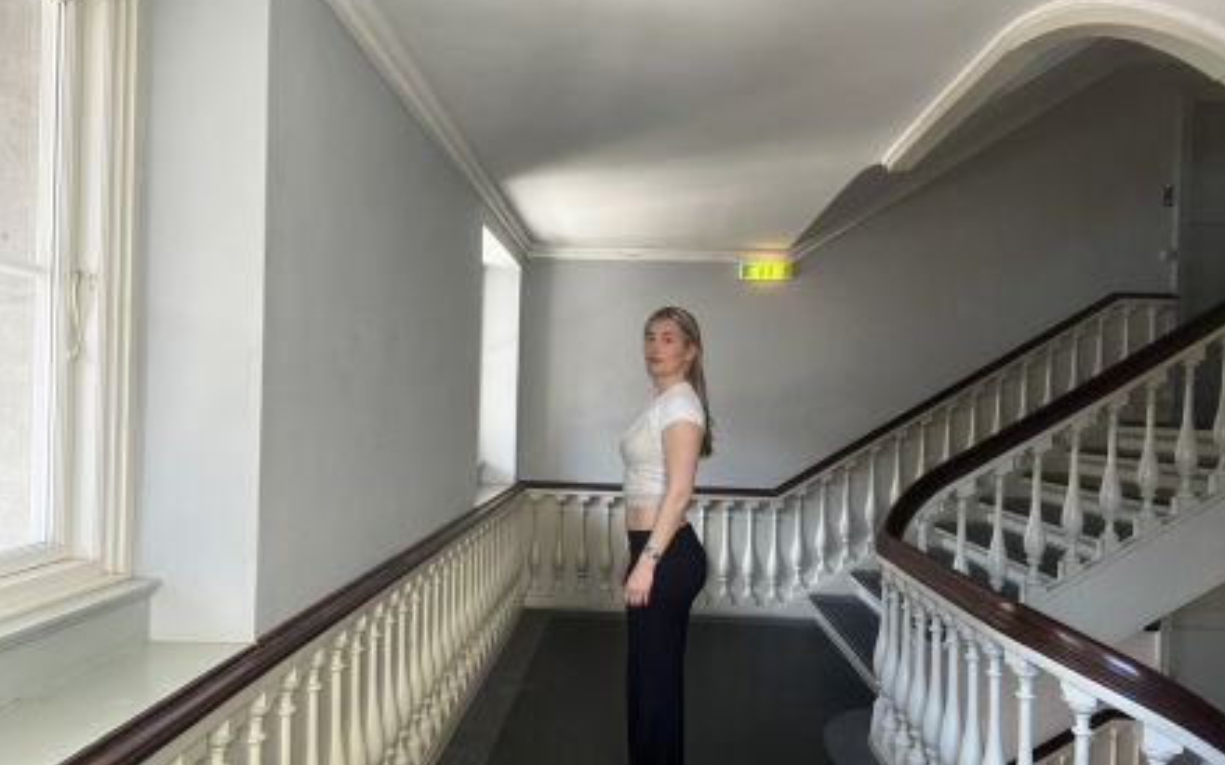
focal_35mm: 25
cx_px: 603
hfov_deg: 72.6
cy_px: 409
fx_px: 834
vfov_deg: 49.2
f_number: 2.2
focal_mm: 2.71
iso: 100
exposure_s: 1/60
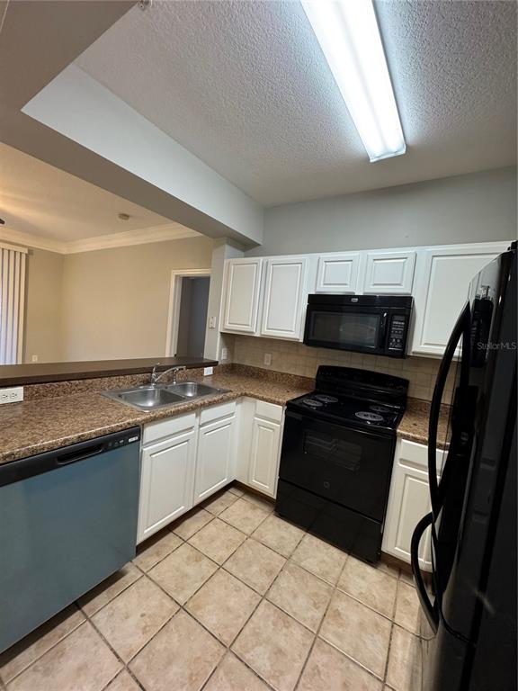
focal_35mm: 14
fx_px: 279
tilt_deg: -4.1
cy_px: 346
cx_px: 259
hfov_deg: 85.7
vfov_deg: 102.1
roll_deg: -5.0
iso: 250
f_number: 2.2
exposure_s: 1/60
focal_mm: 2.22
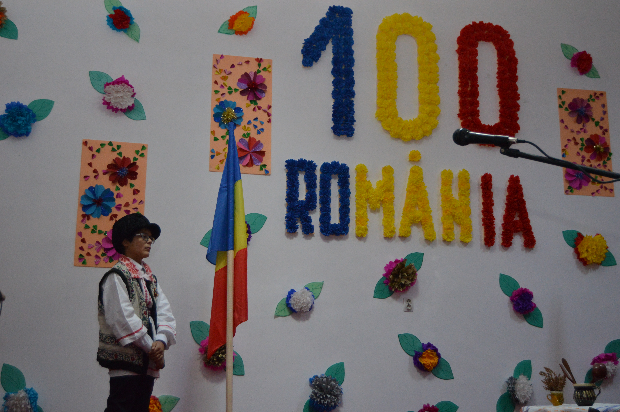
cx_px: 310
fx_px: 826
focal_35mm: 48
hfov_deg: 41.1
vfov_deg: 28.0
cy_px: 206
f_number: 4.5
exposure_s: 1/60
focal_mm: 32
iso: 1400
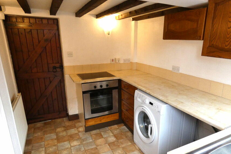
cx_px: 127
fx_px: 154
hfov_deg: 73.5
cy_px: 88
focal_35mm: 24
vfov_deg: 53.0
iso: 250
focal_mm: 3.6
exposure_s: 1/60
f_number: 2.8
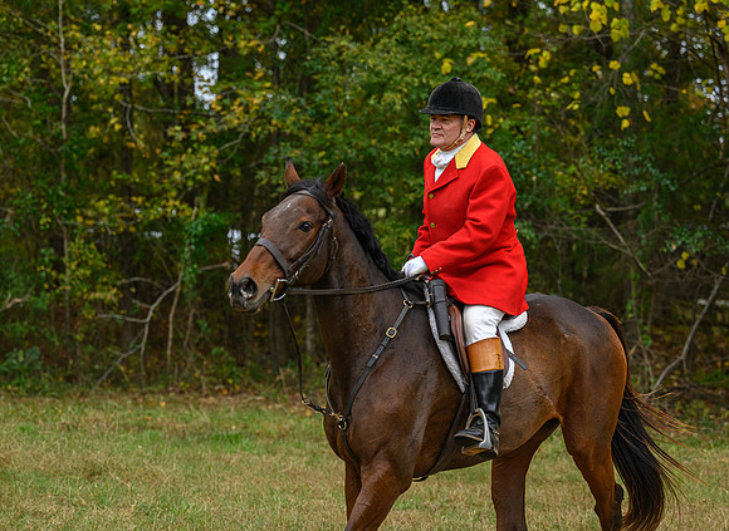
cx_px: 351
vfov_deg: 12.7
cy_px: 217
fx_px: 2382
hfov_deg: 17.4
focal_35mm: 114
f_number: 3.2
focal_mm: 91
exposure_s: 1/1000
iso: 1250
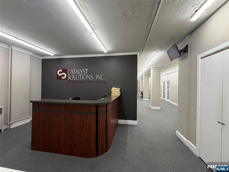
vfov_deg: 85.7
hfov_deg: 102.1
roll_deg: +0.3
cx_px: 114
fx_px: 93
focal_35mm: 14
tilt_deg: -1.1
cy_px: 86
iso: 320
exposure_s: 1/120
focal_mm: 2.22
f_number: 2.2
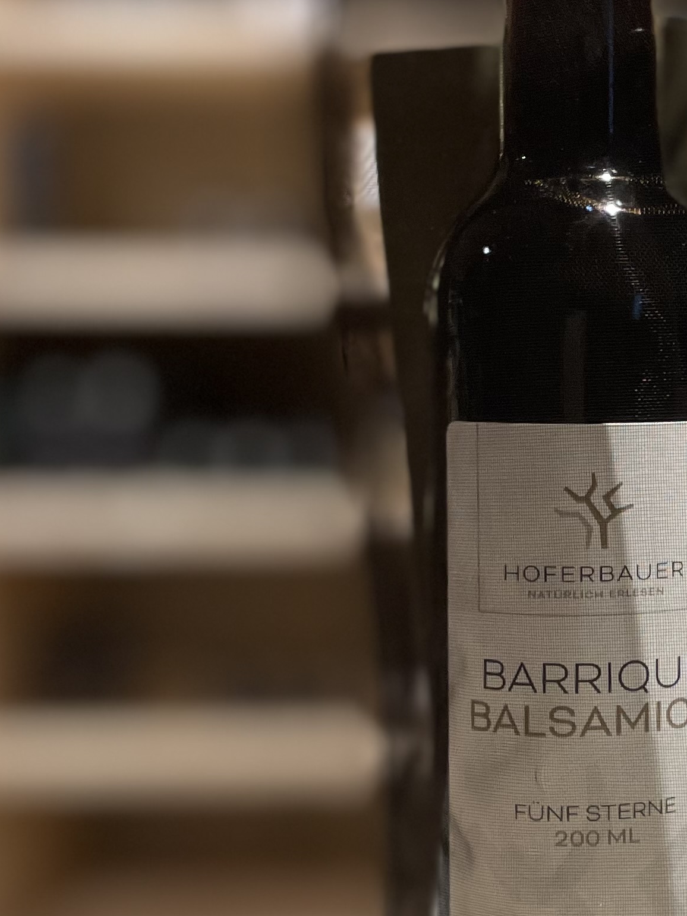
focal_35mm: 68
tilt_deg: -3.9
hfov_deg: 20.7
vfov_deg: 28.6
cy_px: 490
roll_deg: +1.0
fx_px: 1800
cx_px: 735
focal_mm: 4.2
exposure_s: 1/50
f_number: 1.6
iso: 80
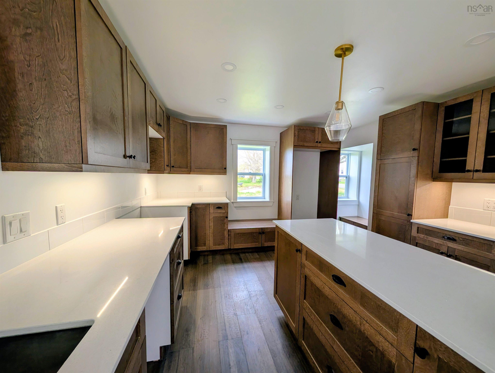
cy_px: 186
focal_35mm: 12
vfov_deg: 94.6
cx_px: 248
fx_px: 172
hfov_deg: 110.5
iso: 51
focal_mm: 2.02
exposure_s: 1/258
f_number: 1.7
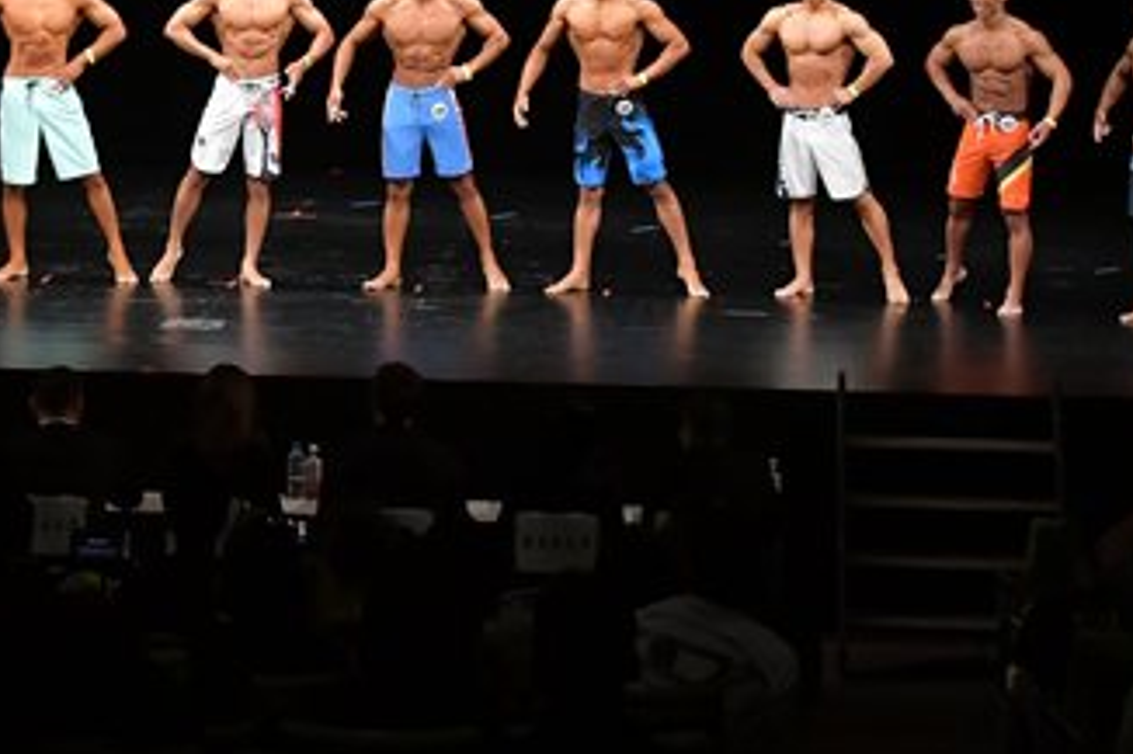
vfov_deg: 8.7
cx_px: 356
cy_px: 0
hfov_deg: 13.1
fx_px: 4938
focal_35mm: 157
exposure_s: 1/400
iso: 3200
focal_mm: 44
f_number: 5.6
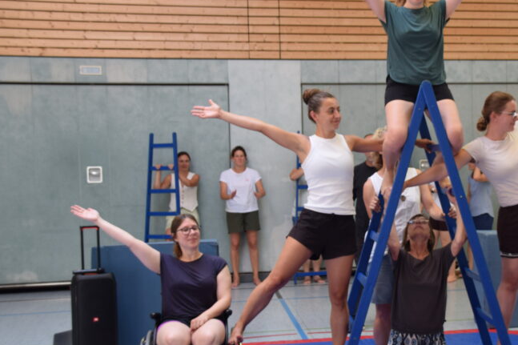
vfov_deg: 17.9
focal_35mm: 76
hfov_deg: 26.2
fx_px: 1093
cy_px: 192
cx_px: 404
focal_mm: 32
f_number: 4.2
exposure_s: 1/60
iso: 400
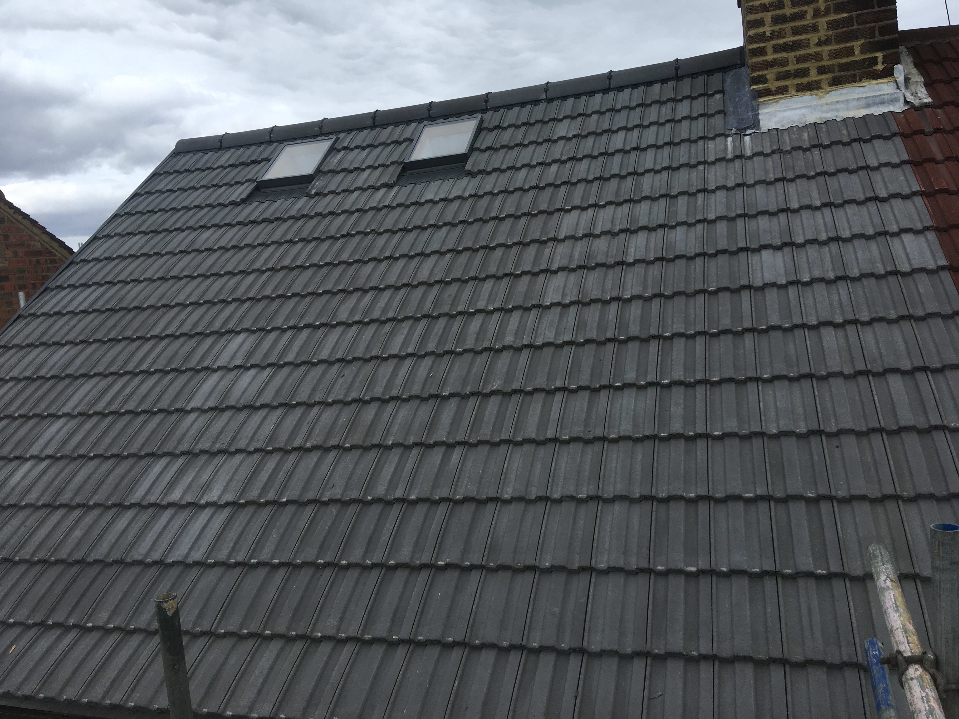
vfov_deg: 48.2
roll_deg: +4.4
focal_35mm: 29
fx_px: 803
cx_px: 480
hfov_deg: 61.7
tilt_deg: -6.2
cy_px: 360
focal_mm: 4.15
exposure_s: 1/1282
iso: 25
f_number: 2.2
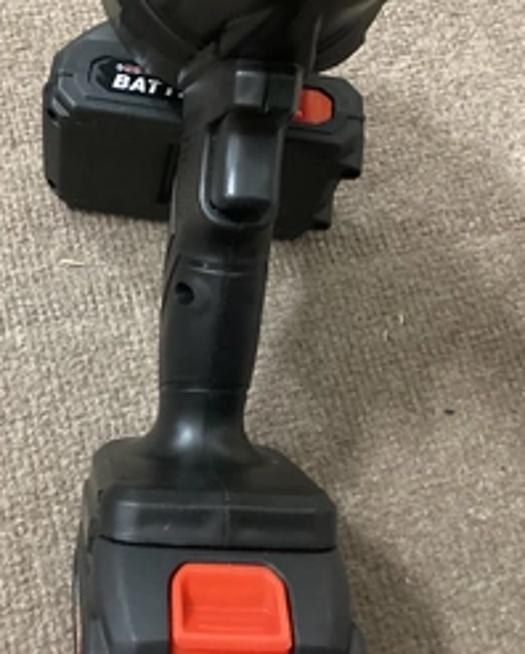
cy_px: 320
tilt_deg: -71.6
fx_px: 951
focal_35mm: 49
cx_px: 156
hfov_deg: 30.5
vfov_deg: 38.0
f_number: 2.4
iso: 640
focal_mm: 3.3
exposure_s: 1/30
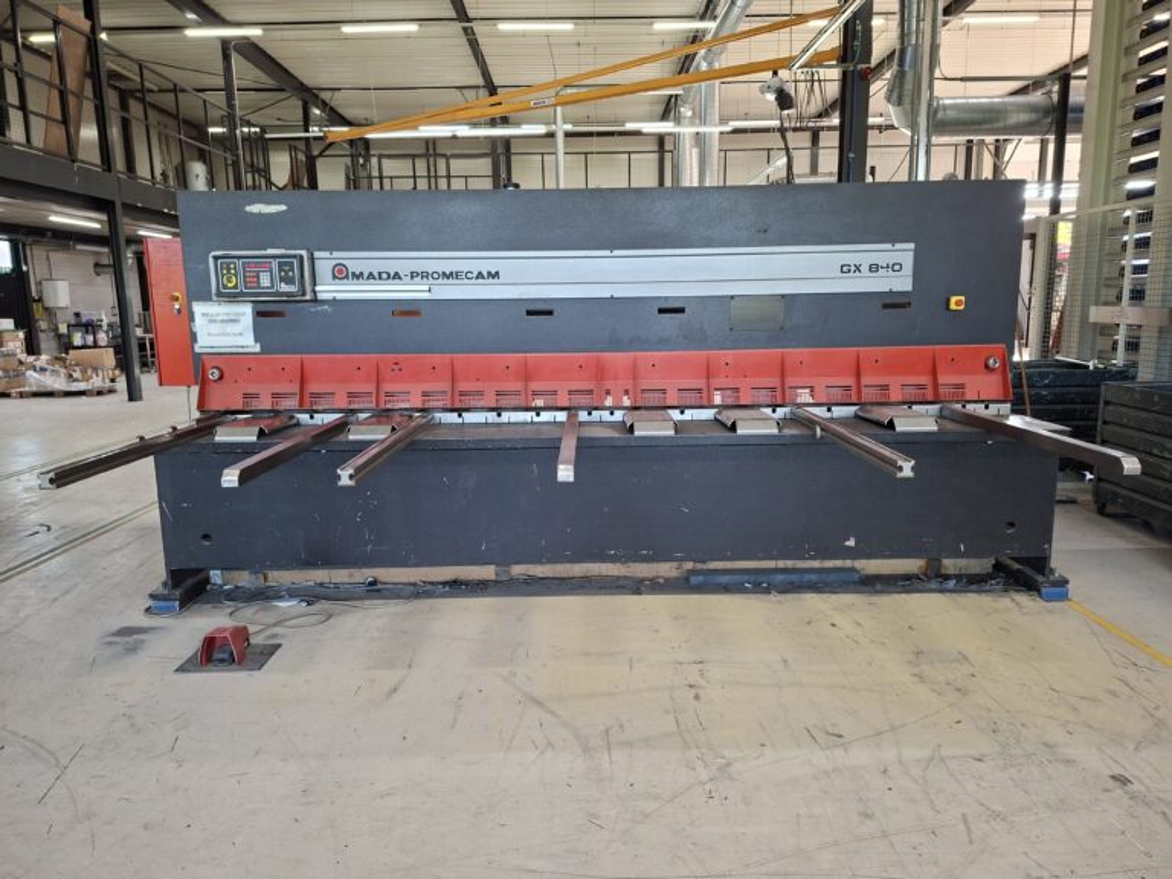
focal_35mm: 23
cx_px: 586
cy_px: 440
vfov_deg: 58.9
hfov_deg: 73.9
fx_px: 779
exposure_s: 1/100
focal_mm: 5.54
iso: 250
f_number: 1.8
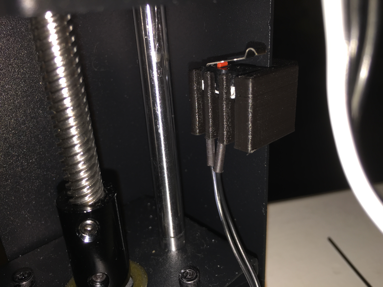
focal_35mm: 29
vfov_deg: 48.2
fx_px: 321
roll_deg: +2.1
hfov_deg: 61.7
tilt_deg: -24.5
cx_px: 192
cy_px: 144
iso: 32
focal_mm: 4.15
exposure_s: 1/118
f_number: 2.2
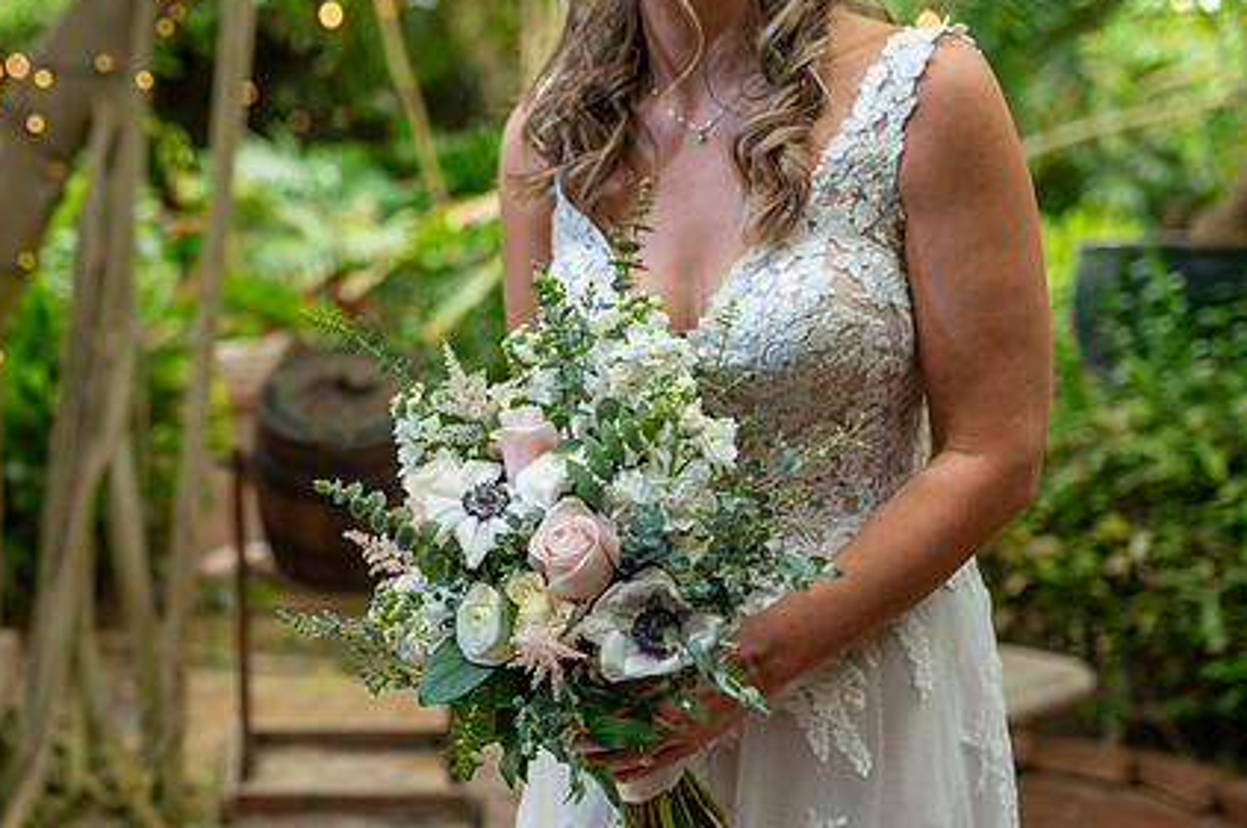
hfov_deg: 40.8
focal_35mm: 48
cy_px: 501
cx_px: 442
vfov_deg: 27.9
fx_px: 1661
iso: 50
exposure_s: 1/200
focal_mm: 35
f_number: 2
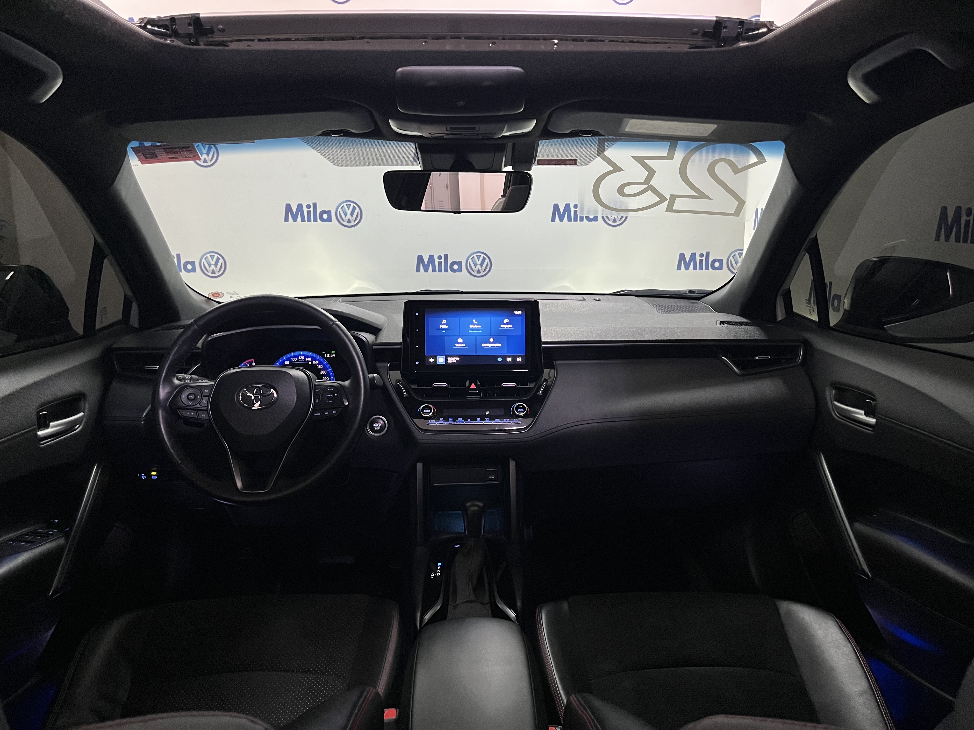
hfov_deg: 67.3
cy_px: 365
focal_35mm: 26
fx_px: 732
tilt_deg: -12.3
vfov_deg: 53.1
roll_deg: +0.2
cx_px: 487
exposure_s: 1/60
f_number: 1.6
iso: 400
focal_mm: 5.1
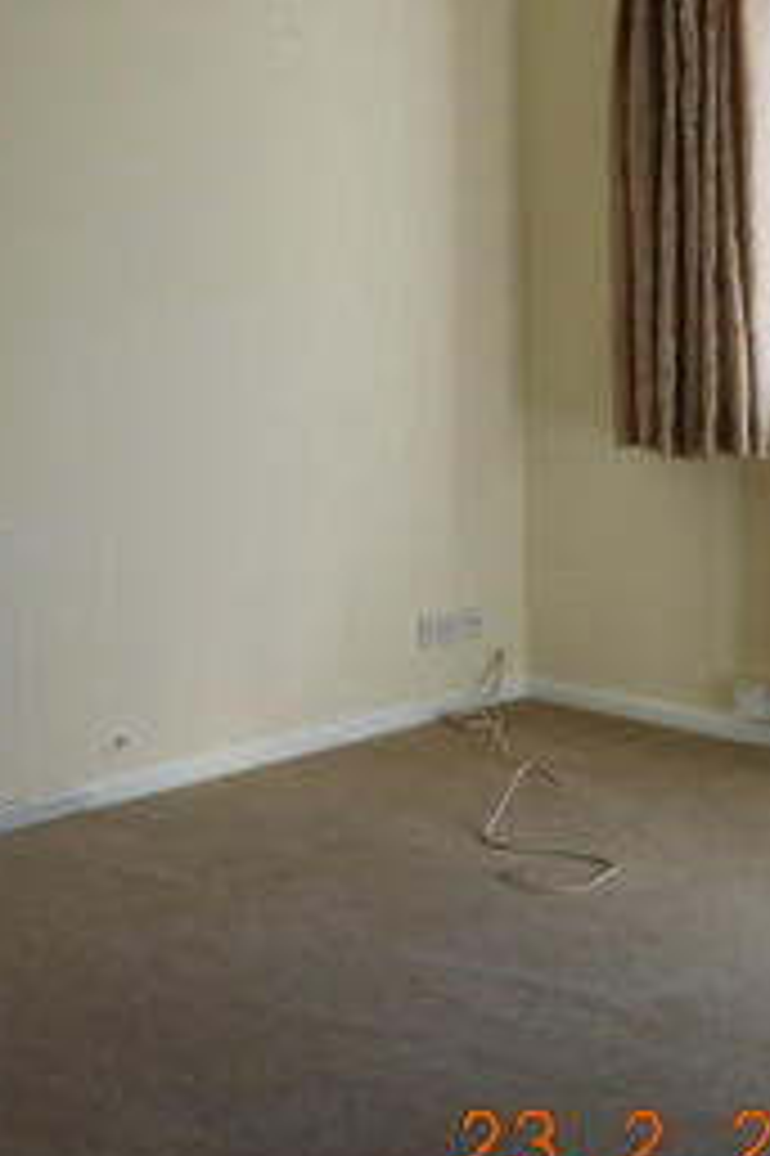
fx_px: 1895
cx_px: 173
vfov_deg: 33.6
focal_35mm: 59
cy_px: 367
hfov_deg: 22.7
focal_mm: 4.5
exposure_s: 1/250
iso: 125
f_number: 3.4
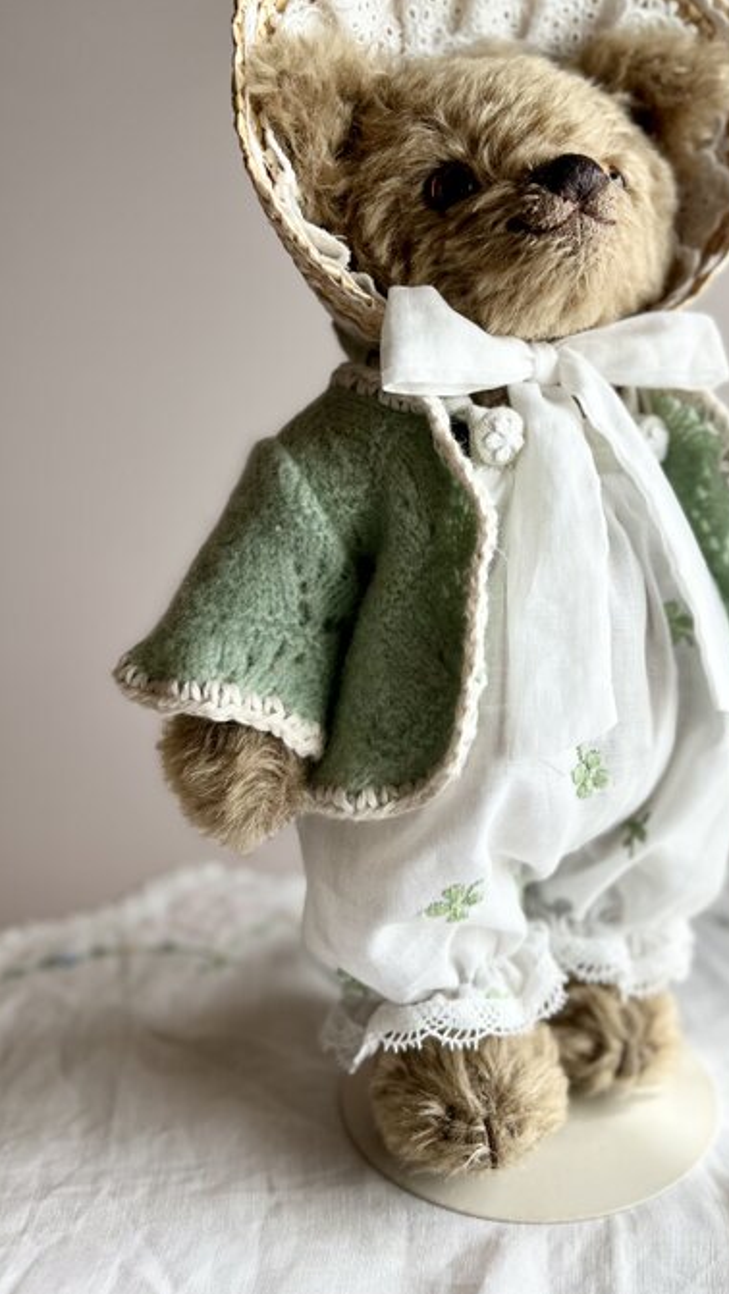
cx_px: 507
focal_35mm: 36
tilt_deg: -7.4
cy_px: 479
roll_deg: -1.4
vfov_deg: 54.6
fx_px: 1236
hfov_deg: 32.5
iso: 50
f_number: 1.5
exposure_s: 1/533
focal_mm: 5.7
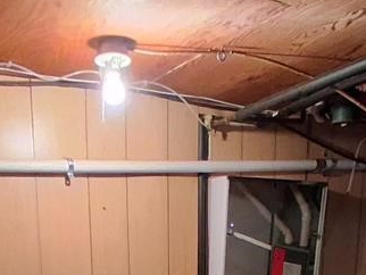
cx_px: 161
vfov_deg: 22.4
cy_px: 410
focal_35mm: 54
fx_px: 571
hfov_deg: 35.5
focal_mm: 1.4
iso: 500
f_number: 2.2
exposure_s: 1/40
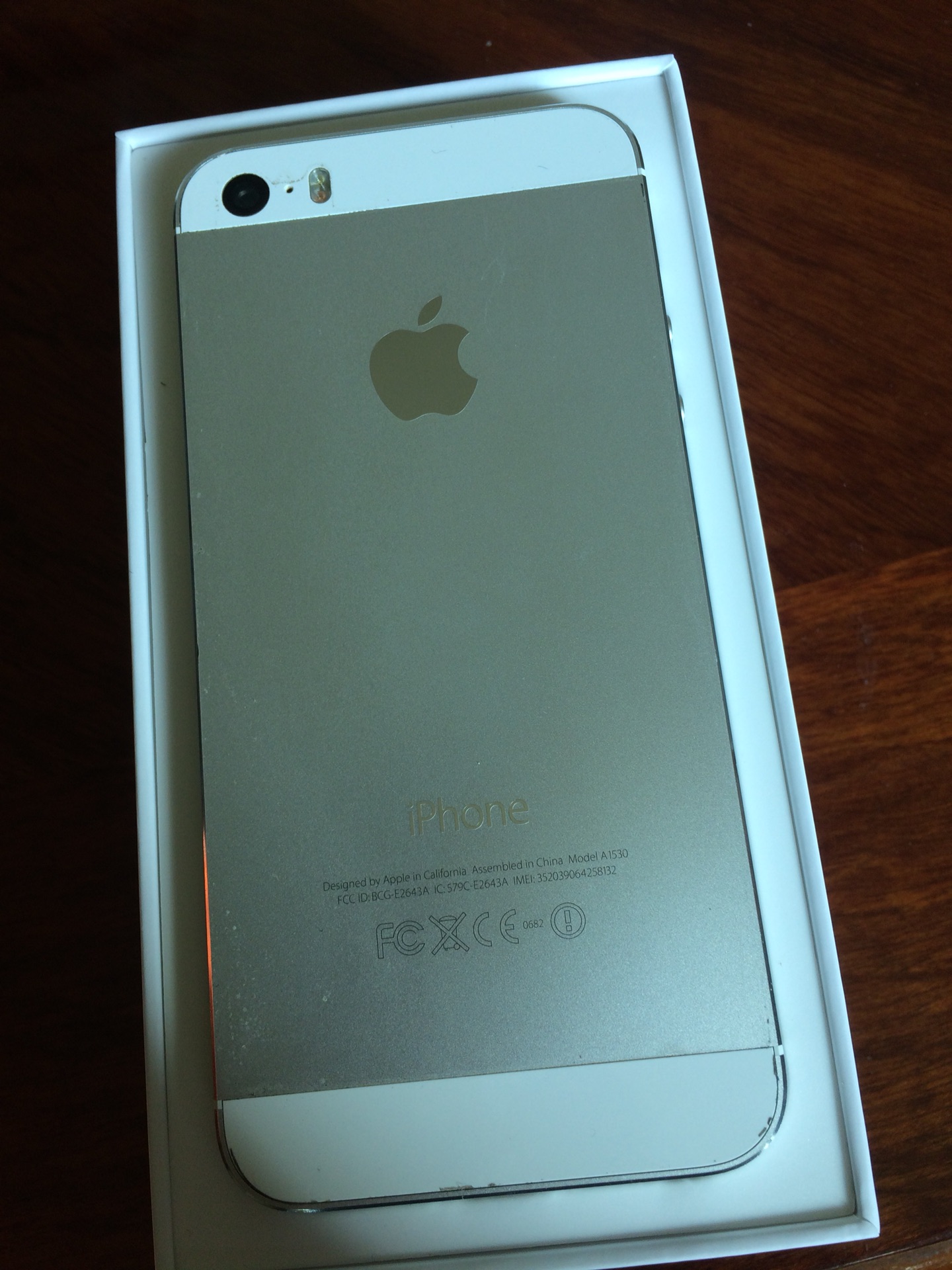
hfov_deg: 48.2
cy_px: 635
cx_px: 476
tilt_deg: -77.2
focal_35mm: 29
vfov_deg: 61.7
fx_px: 1063
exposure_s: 1/50
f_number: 2.2
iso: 50
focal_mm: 4.15
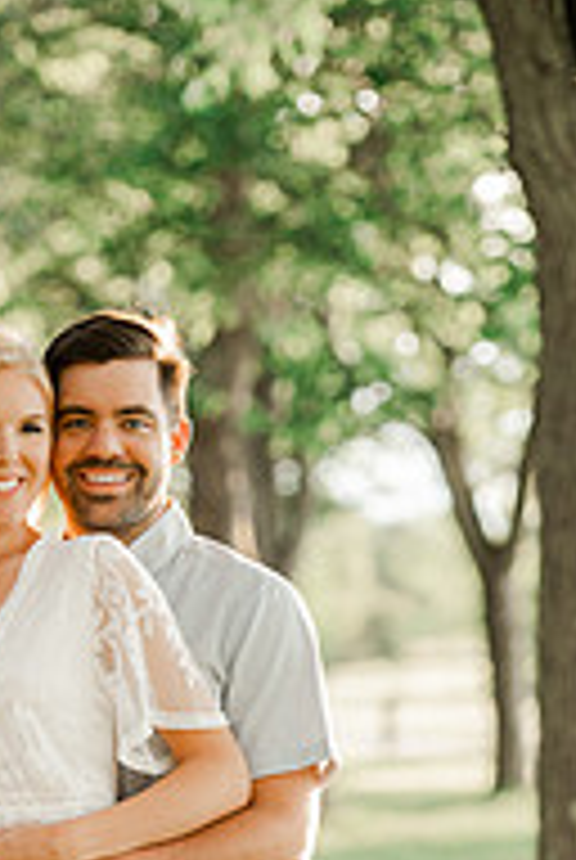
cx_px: 212
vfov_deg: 8.5
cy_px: 955
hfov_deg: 5.7
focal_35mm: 240
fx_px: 5739
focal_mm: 102
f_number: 3.2
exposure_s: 1/60
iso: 125
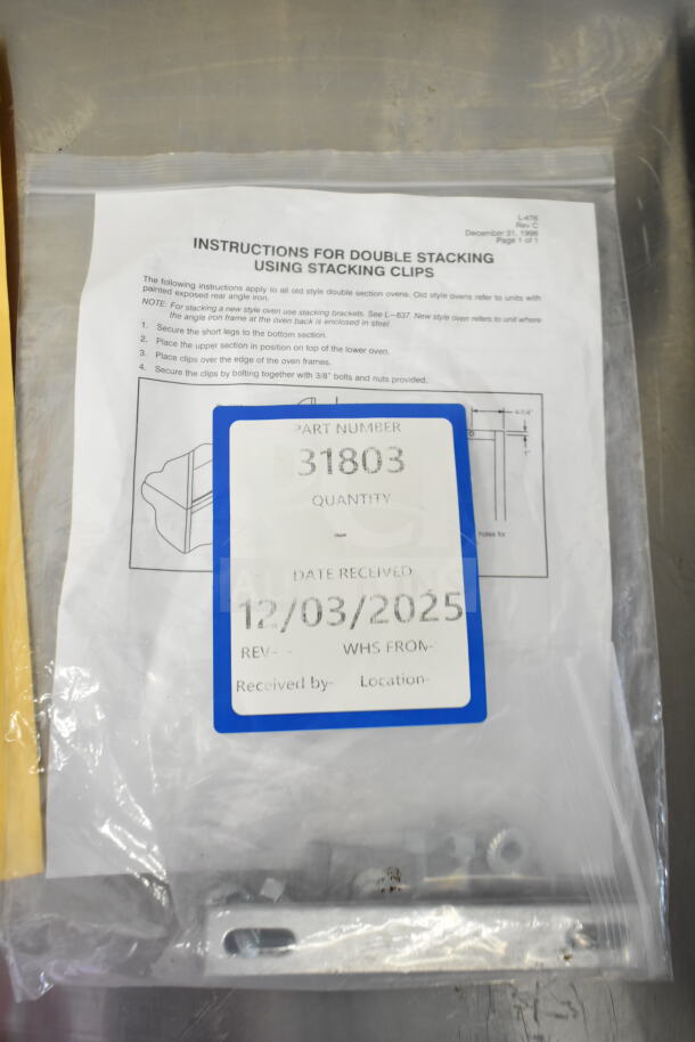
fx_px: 955
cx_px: 348
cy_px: 521
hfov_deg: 40.0
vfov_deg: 57.2
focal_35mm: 33
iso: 1600
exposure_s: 1/80
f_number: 4.5
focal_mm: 22
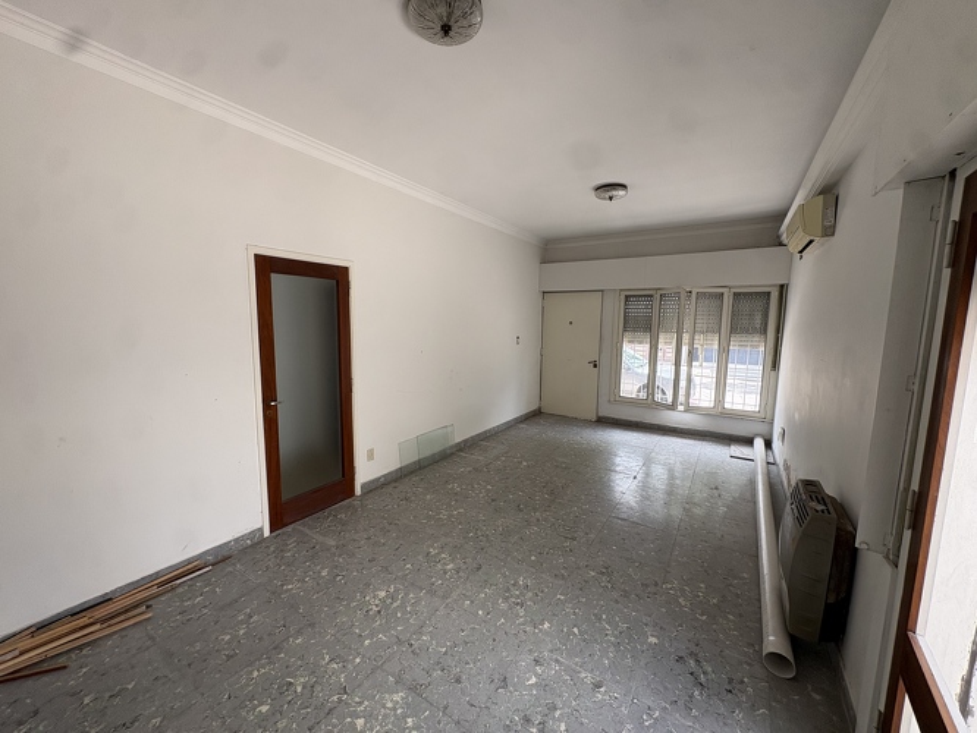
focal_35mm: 14
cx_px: 488
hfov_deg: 102.0
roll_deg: +0.2
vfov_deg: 85.7
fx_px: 395
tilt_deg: -6.2
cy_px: 366
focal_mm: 2.22
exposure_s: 1/127
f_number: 2.2
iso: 64
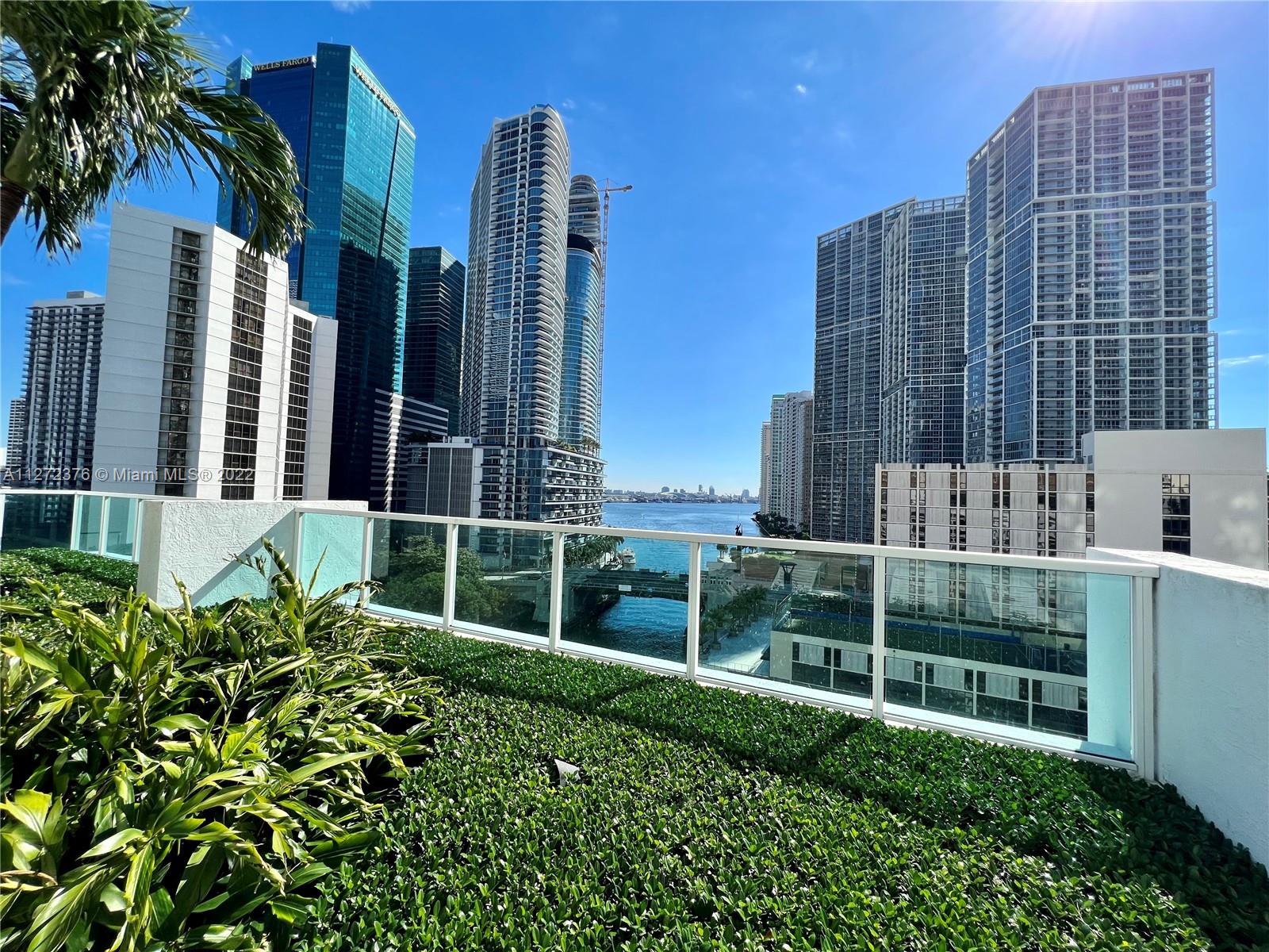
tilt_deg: +2.0
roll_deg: -1.6
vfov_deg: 89.9
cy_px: 476
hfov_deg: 106.2
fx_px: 477
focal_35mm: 13
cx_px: 634
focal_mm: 1.57
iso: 32
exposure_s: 1/1908
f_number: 1.8
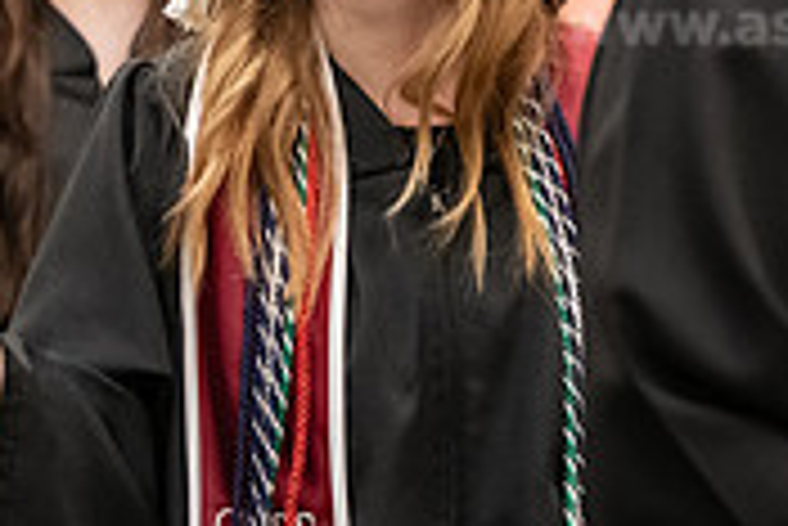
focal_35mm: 431
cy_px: 119
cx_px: 360
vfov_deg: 3.2
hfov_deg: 4.8
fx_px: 9442
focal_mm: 130
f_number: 3.2
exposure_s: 1/200
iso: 3200
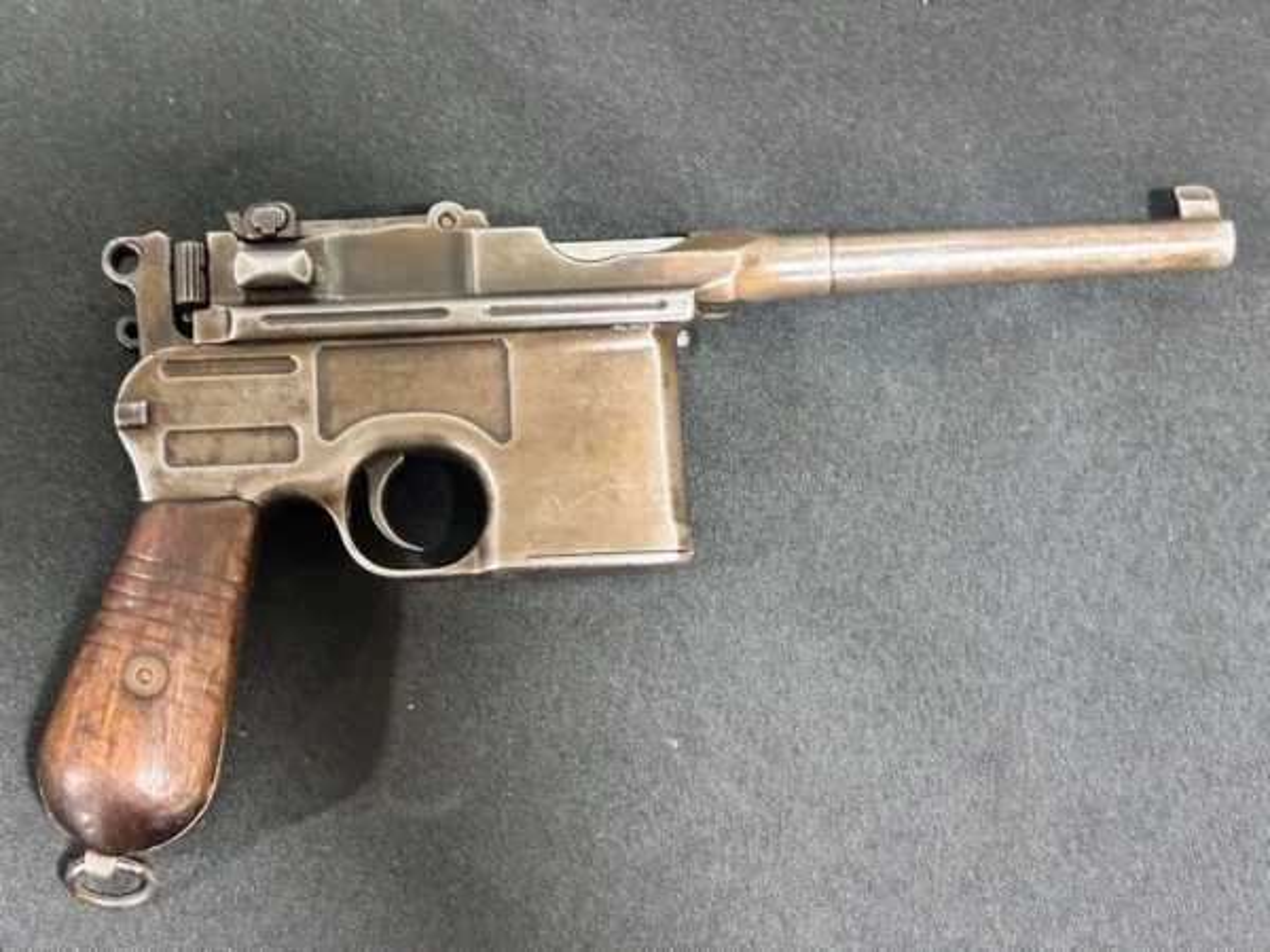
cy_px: 476
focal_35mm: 52
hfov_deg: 36.8
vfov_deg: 28.0
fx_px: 1908
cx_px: 635
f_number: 1.6
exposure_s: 1/24
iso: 320
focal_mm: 5.96
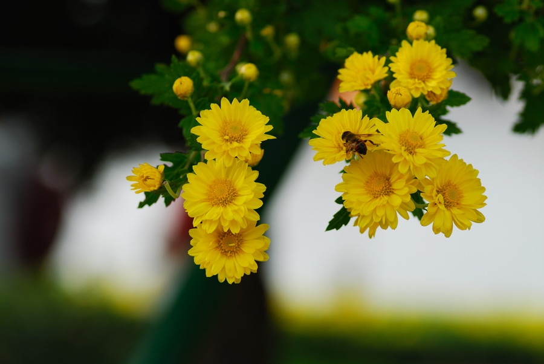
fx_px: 2042
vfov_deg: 10.2
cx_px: 272
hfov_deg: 15.2
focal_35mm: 135
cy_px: 182
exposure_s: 1/500
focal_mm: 90
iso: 100
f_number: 4.5
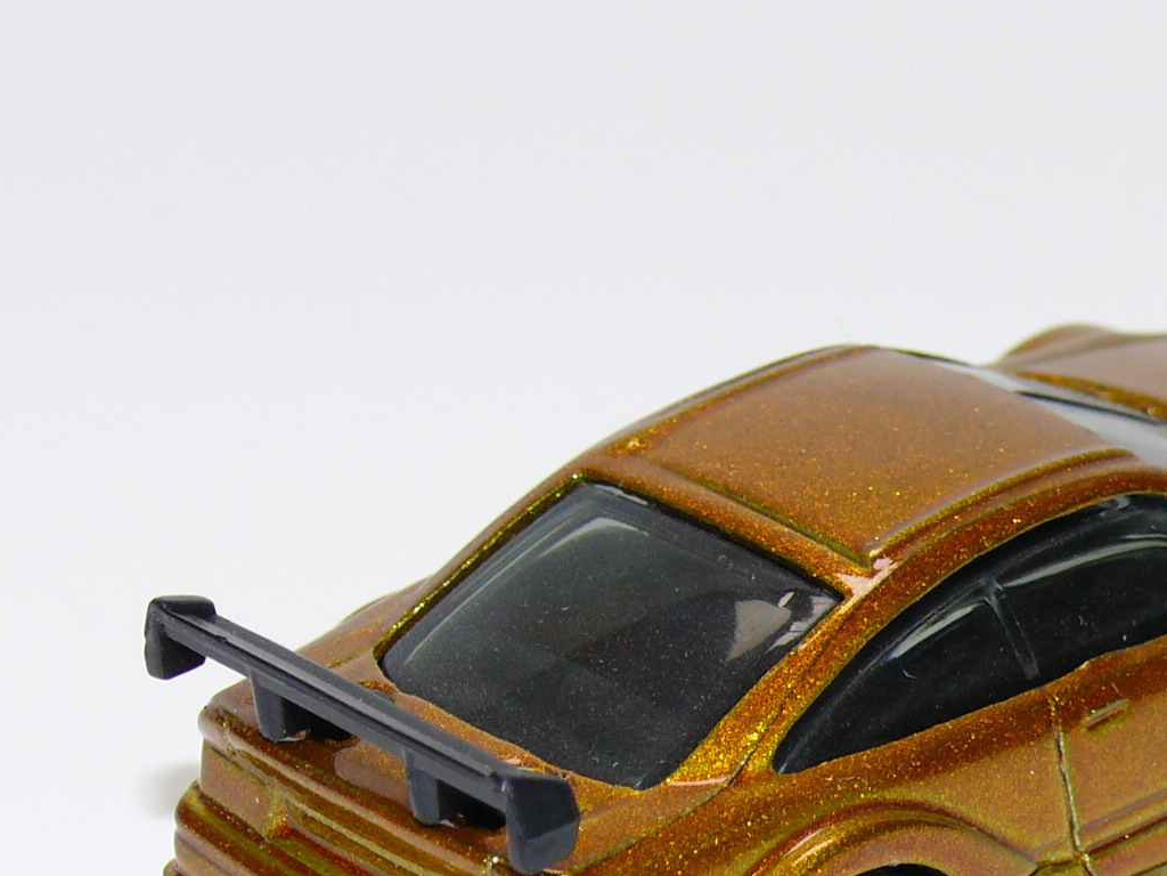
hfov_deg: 11.3
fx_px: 5900
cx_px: 871
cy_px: 668
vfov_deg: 8.5
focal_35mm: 175
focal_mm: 14.2
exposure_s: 1/30
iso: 100
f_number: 4
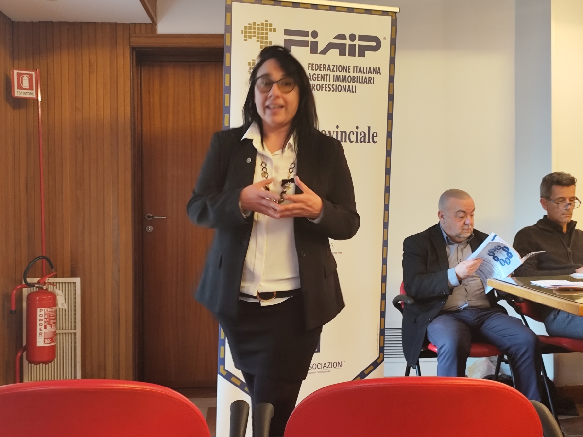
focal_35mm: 49
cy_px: 218
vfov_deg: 29.7
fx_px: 825
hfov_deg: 38.9
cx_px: 292
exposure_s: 1/25
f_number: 1.65
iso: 320
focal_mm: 6.19
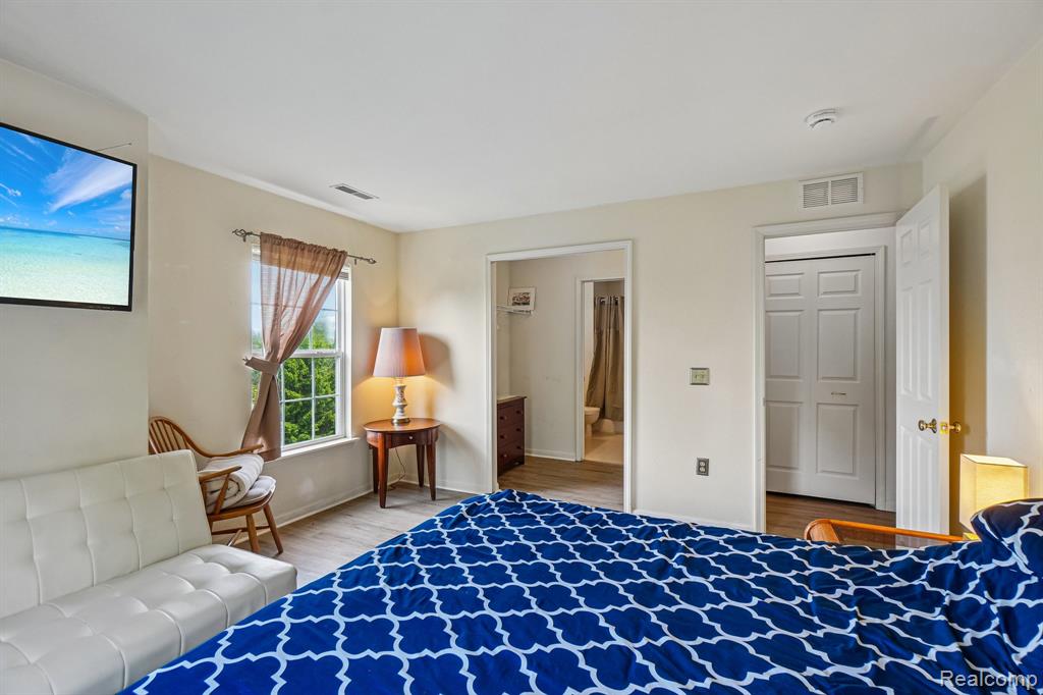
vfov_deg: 77.3
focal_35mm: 15
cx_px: 522
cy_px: 348
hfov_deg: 100.4
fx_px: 434
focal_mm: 10
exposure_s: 1/20
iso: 400
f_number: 8
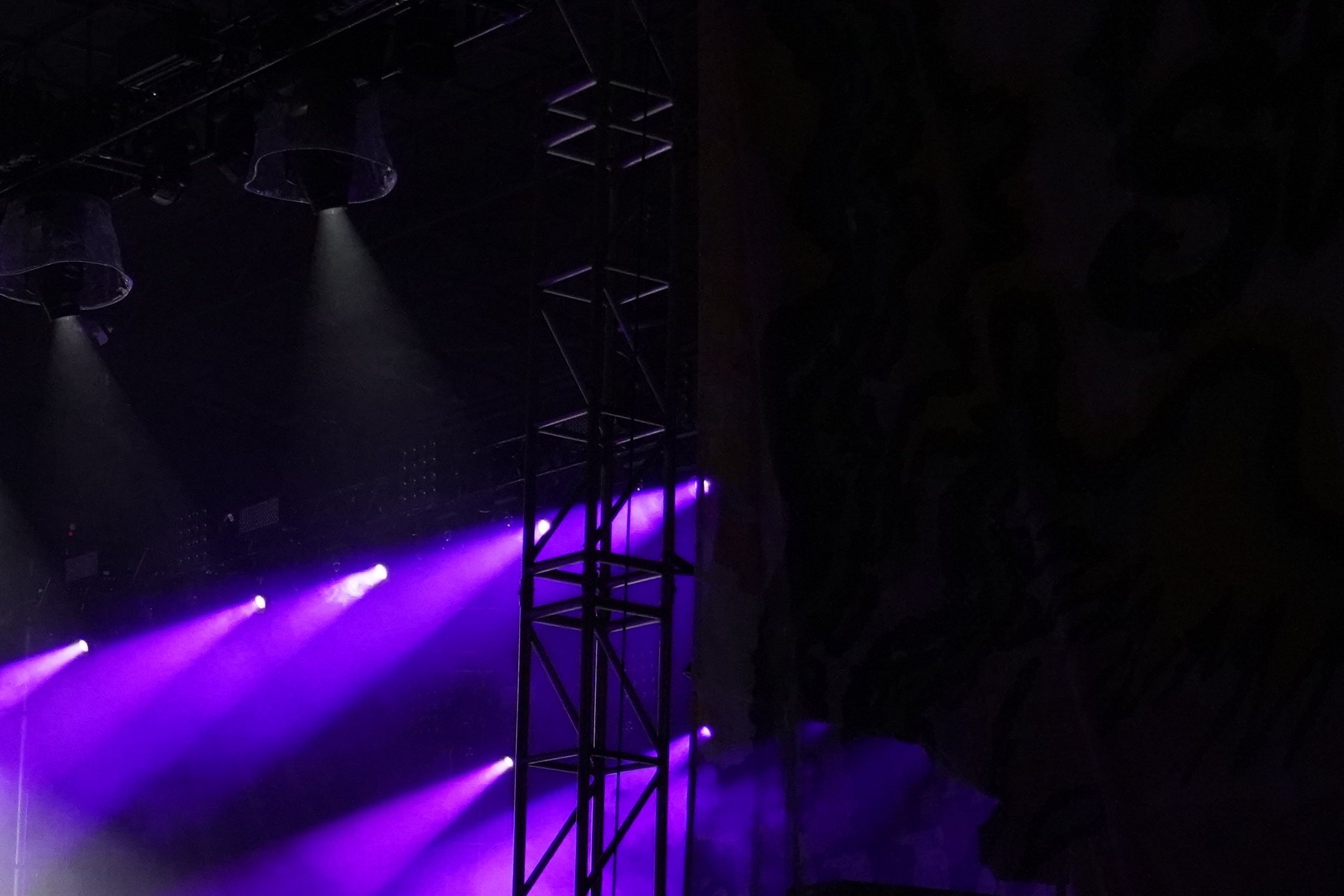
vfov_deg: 16.5
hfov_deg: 24.0
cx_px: 120
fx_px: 3061
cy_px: 784
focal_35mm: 82
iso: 8000
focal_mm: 34
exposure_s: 1/160
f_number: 4
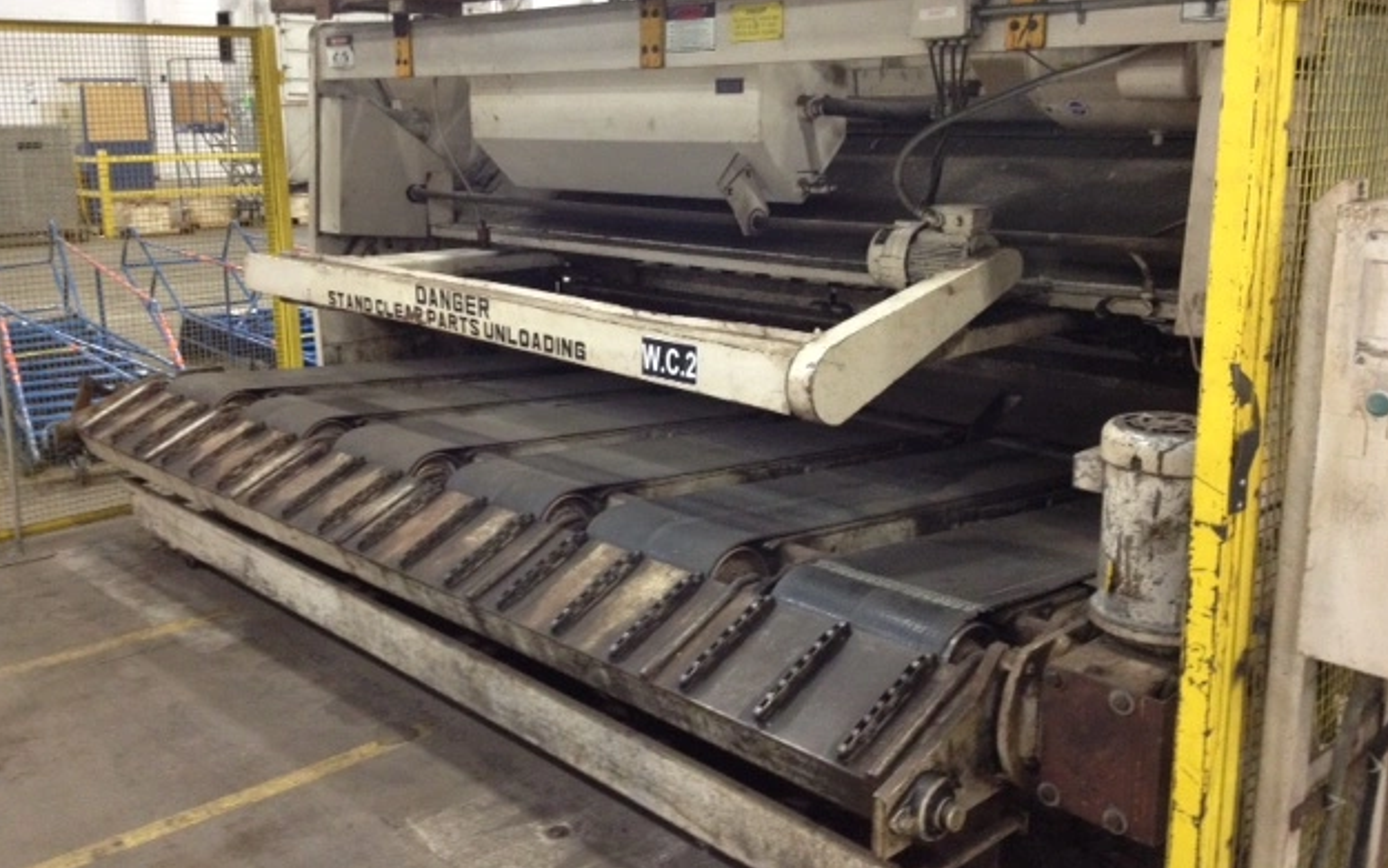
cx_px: 691
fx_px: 1438
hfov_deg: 51.5
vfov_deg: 33.5
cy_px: 371
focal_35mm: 38
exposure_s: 1/20
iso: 320
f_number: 2.4
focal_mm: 4.28
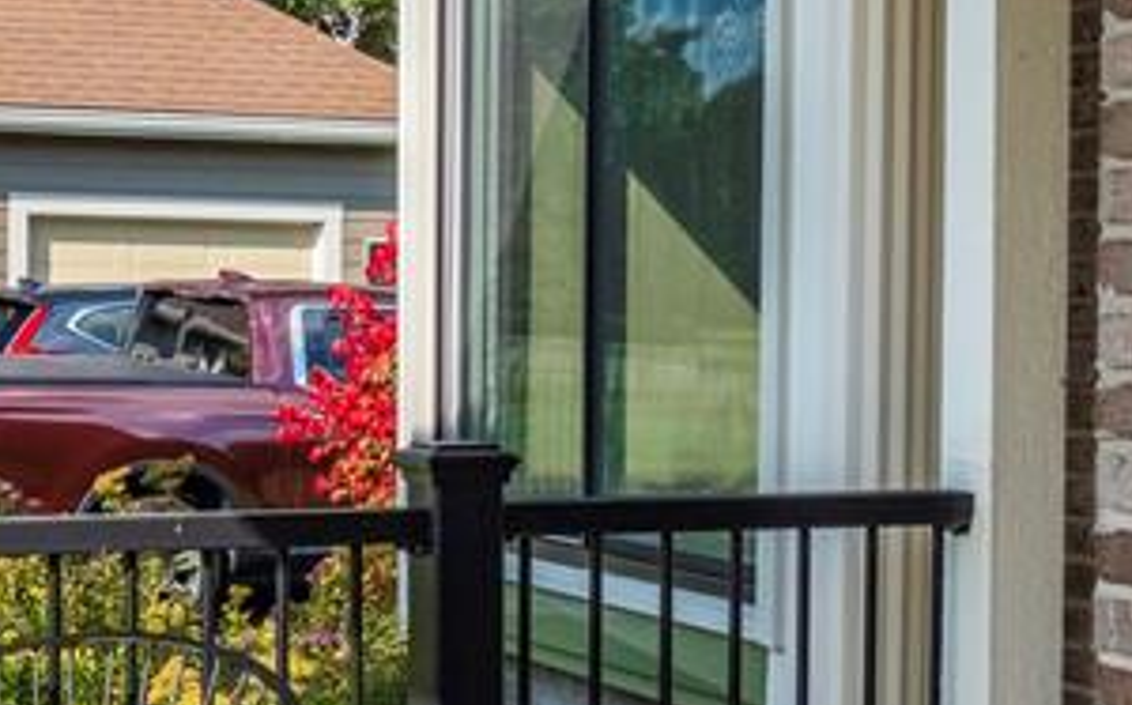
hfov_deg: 25.1
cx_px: 113
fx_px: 2466
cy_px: 362
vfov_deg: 16.3
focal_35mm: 80
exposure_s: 1/500
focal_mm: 15.6
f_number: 7.1
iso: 800
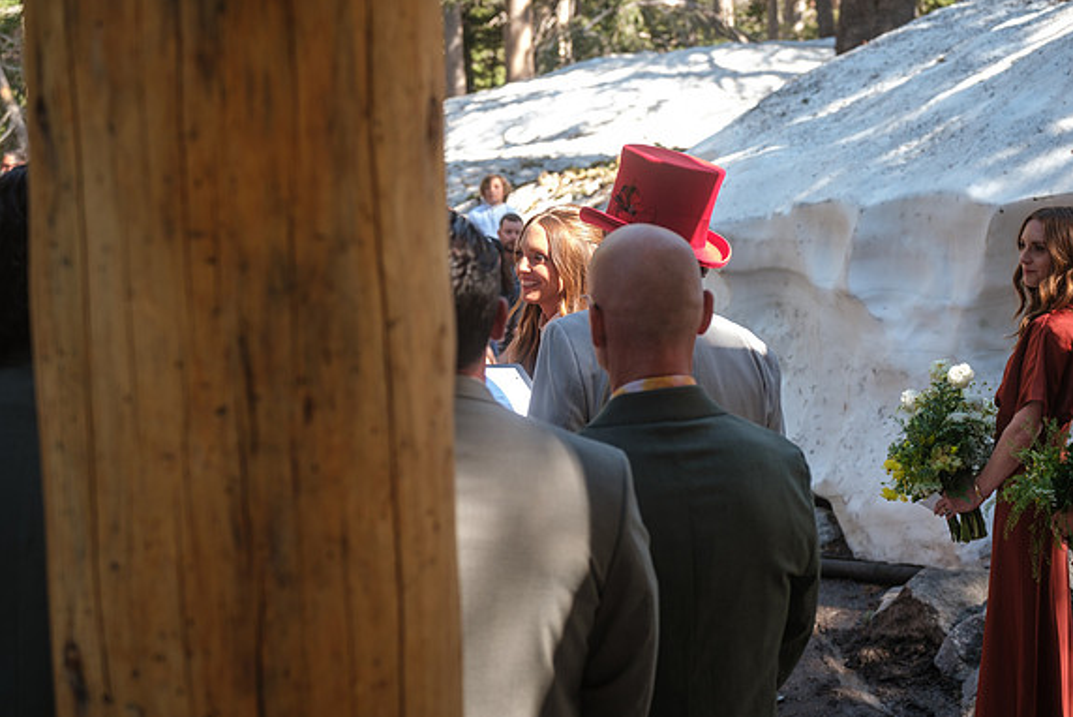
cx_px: 542
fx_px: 2266
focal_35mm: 76
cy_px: 358
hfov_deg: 26.6
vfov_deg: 18.0
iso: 400
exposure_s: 1/170
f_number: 4
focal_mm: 50
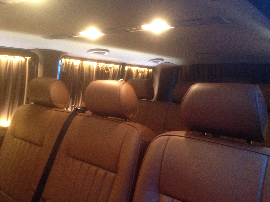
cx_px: 135
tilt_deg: -10.3
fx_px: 273
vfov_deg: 40.7
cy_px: 101
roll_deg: -1.7
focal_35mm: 35
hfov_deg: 52.6
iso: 400
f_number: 2.4
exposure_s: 1/15
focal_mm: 4.28
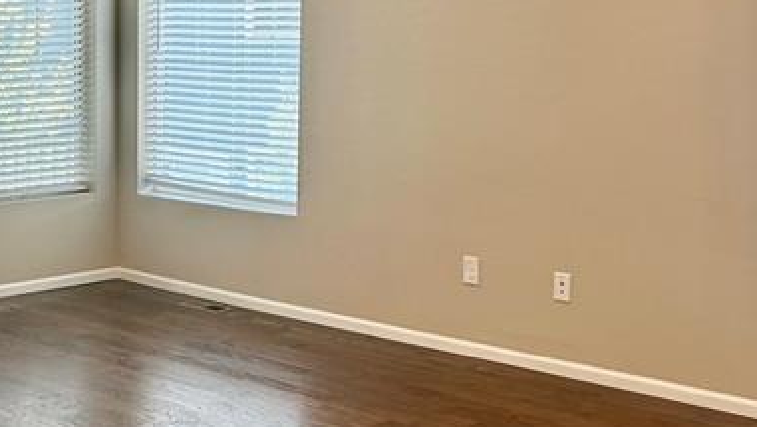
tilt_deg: -4.7
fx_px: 1527
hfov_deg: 26.3
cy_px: 104
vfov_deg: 15.8
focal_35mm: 76
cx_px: -6
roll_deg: +0.1
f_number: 1.5
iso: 50
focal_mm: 5.7
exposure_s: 1/120
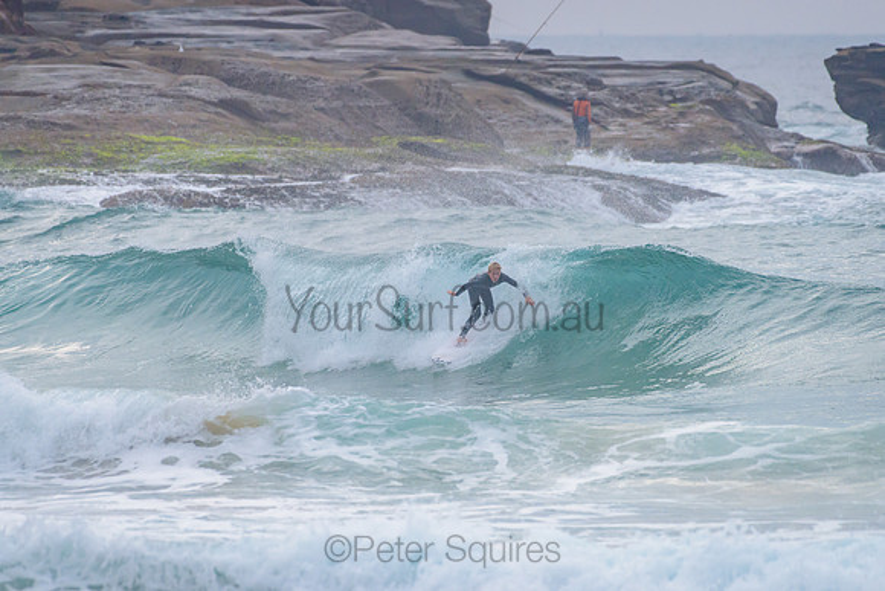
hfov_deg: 3.4
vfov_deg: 2.2
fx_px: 15076
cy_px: 315
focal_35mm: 613
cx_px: 439
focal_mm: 500
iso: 640
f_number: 5.6
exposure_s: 1/1600
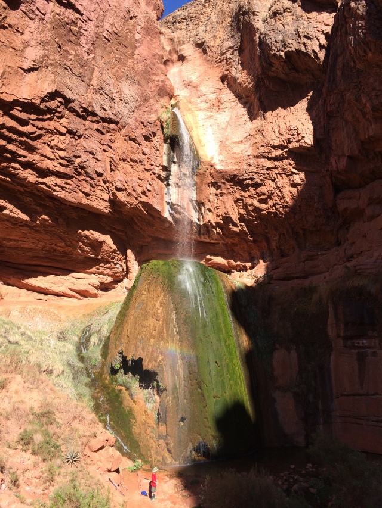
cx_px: 191
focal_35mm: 29
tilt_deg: +10.7
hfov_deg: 48.2
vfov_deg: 61.7
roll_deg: +1.8
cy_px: 254
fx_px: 427
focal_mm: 4.15
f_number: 2.2
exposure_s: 1/1026
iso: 32
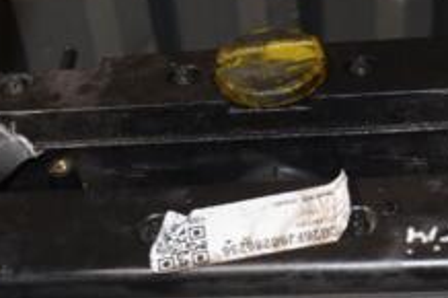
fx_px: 1285
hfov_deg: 19.8
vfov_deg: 13.1
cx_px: 222
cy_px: 282
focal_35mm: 103
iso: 800
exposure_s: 1/60
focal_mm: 25
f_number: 5
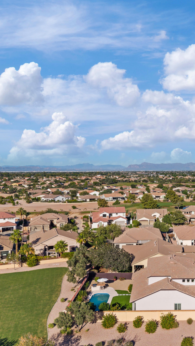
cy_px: 173
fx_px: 322
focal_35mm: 35
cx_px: 163
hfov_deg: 32.6
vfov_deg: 56.6
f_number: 1.8
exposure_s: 1/3200
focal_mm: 8.67
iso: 130
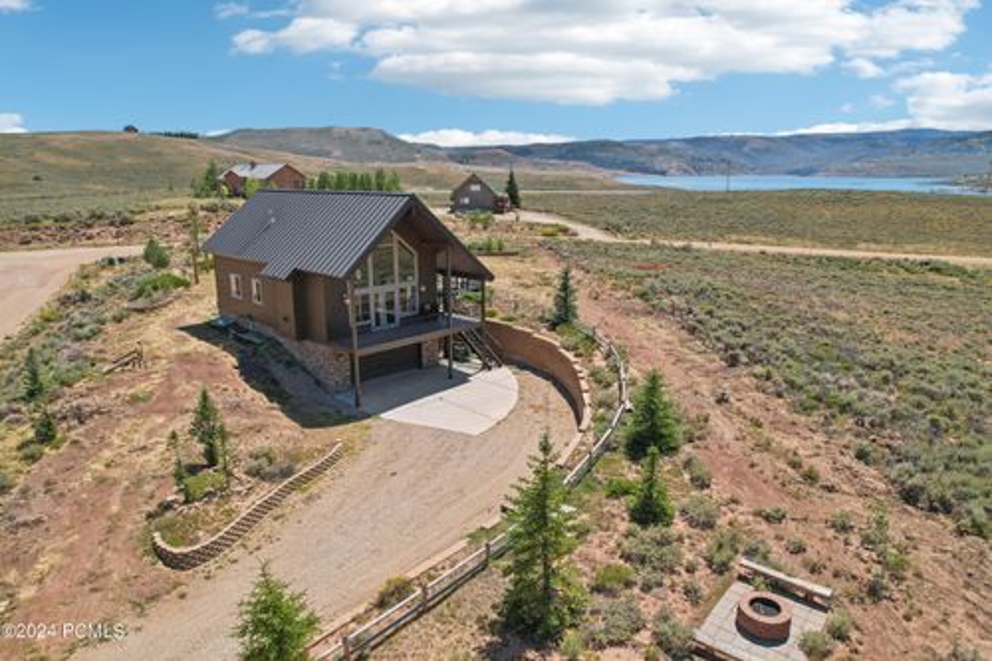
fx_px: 606
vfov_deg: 57.2
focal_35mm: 22
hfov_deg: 78.6
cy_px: 330
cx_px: 496
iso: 120
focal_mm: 8.4
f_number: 2.8
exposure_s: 1/160
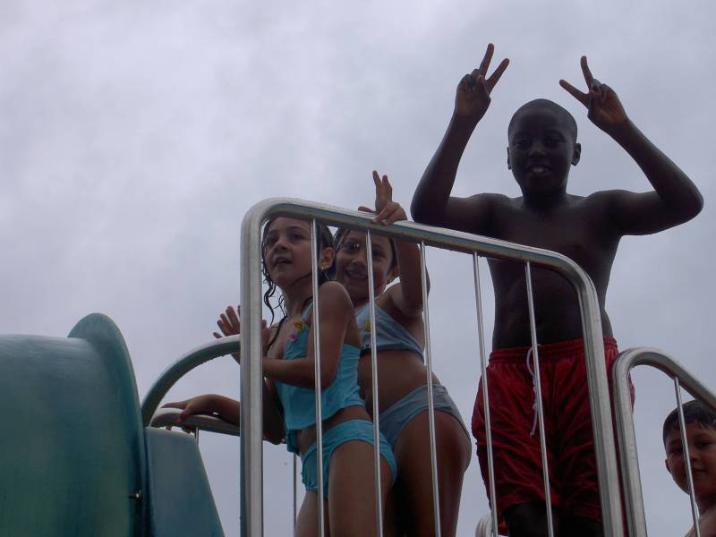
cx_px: 358
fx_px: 2399
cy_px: 268
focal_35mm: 116
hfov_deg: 17.0
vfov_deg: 12.8
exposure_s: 1/250
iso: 100
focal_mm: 24
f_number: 8.3
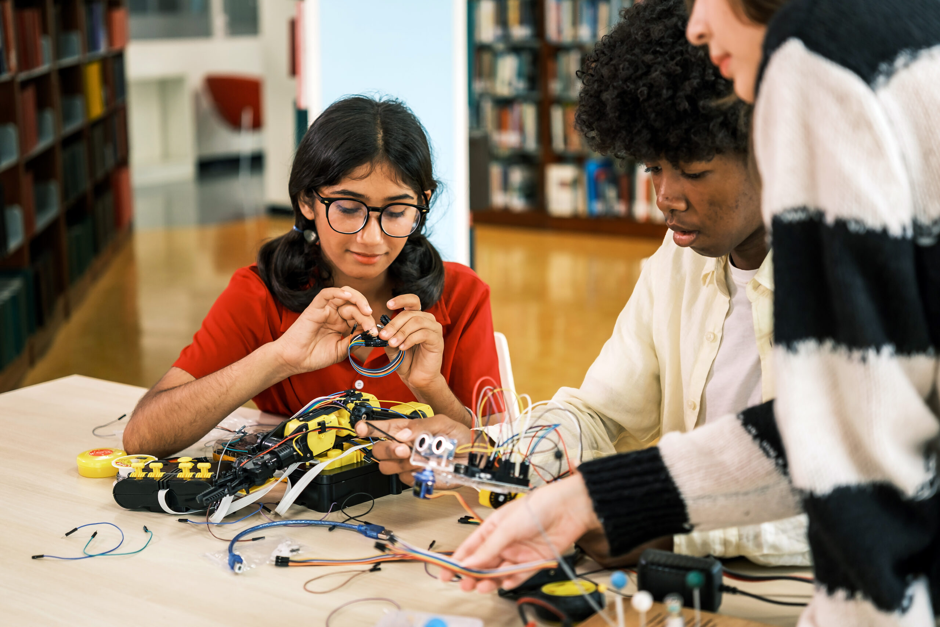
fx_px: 1514
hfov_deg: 34.5
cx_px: 470
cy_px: 314
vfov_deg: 23.4
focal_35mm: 58
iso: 200
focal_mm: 38.5
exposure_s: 1/80
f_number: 1.8
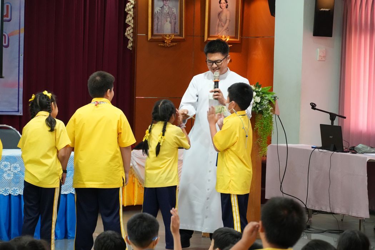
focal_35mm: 129
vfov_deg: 10.6
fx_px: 1344
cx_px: 188
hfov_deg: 15.9
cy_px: 125
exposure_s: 1/80
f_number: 5.6
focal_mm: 86
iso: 4000
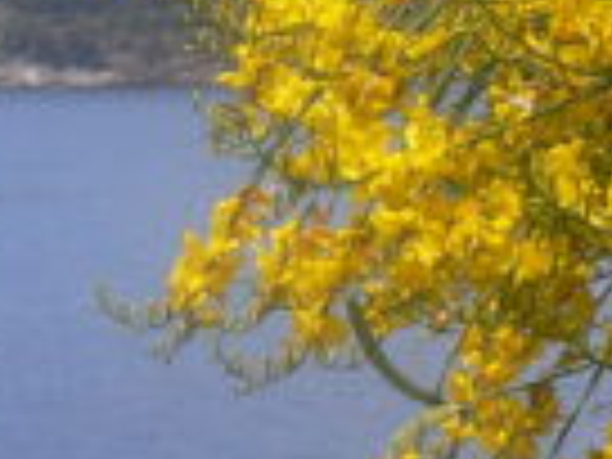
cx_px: -68
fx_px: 2917
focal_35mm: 165
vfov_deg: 9.0
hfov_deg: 11.8
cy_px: 148
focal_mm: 5.8
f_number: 5.6
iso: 80
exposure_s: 1/400
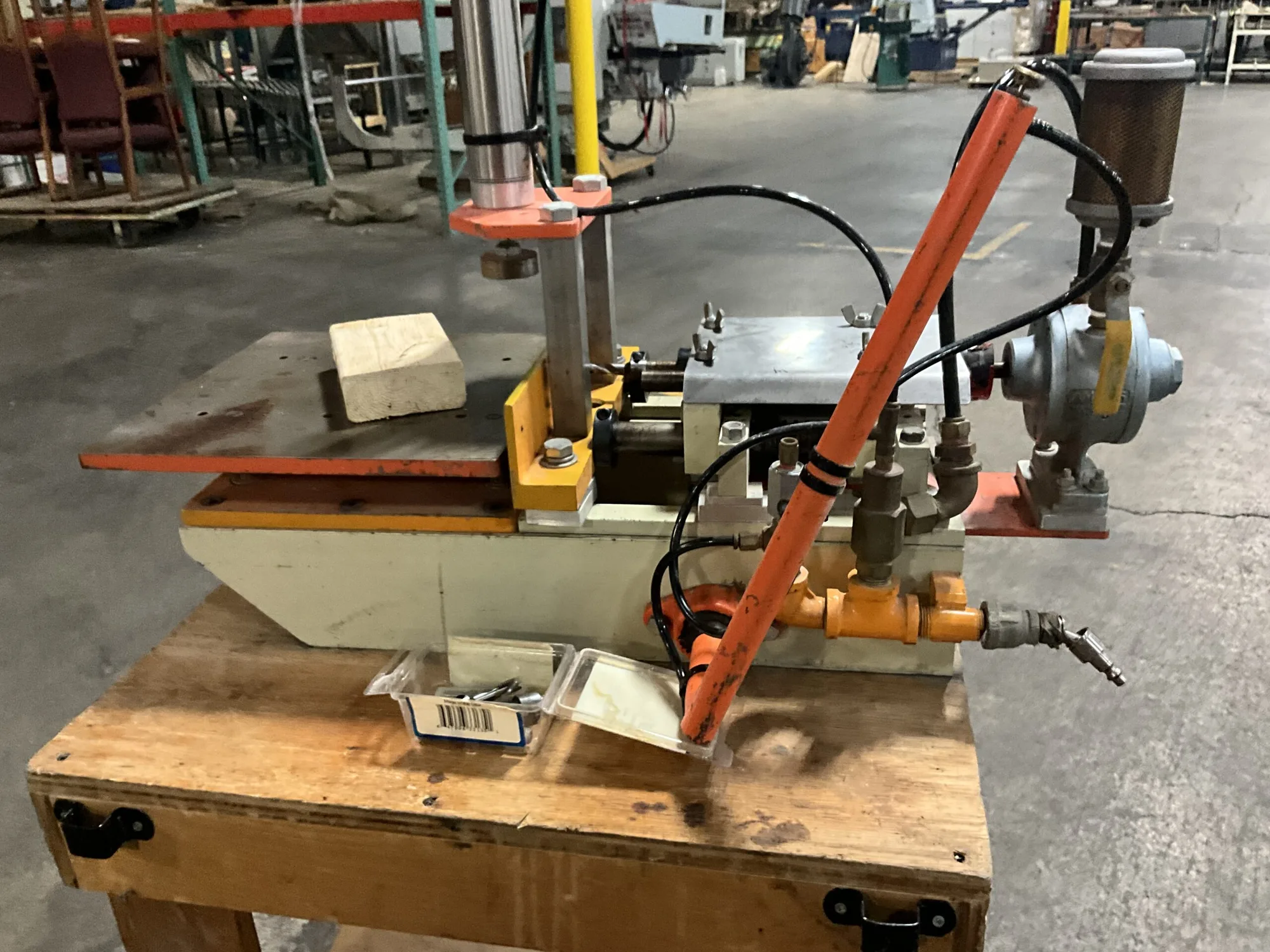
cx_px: 635
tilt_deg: -25.0
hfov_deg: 61.7
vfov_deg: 48.2
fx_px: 1064
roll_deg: +2.0
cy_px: 476
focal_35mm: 29
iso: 320
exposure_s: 1/39
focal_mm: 3
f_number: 1.8
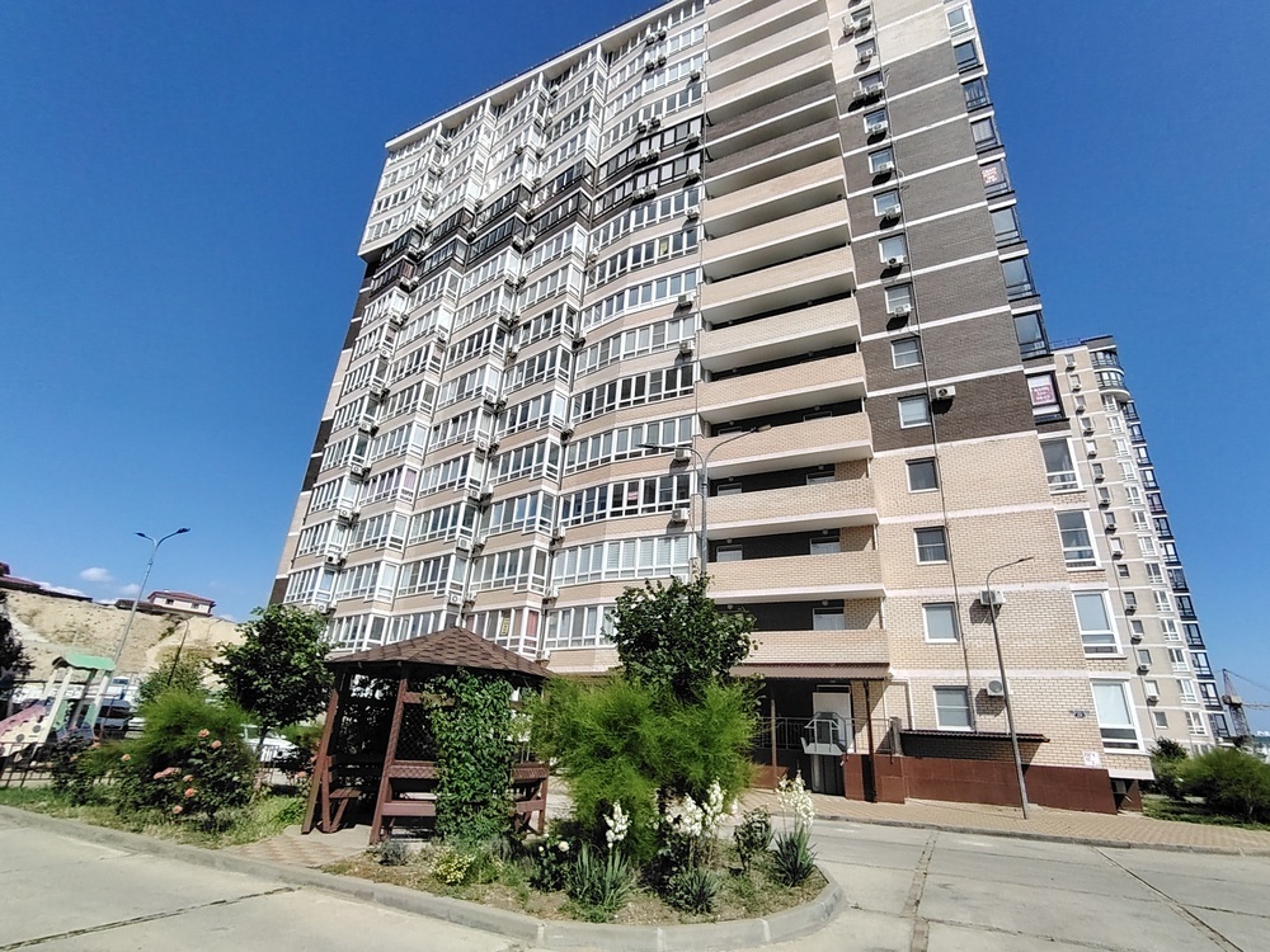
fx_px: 624
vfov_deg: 74.7
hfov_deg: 91.0
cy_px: 476
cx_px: 635
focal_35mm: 17
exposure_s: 1/3553
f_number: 2.2
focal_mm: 1.42
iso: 100
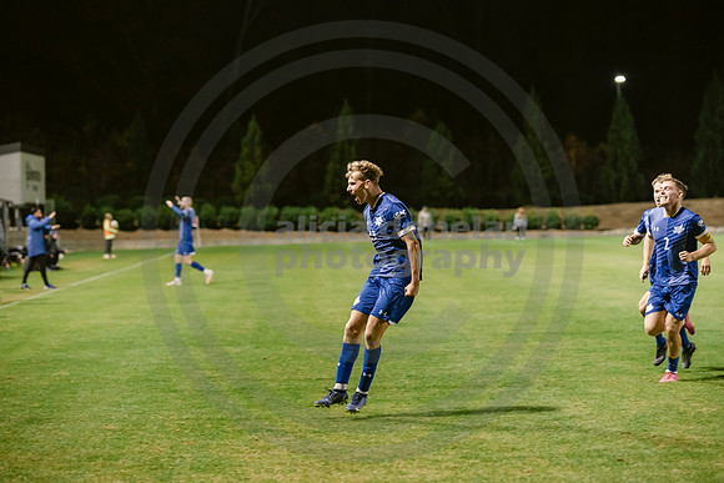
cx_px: 362
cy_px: 242
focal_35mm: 116
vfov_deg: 11.8
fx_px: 2333
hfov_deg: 17.6
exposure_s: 1/250
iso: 1600
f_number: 3.2
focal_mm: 116
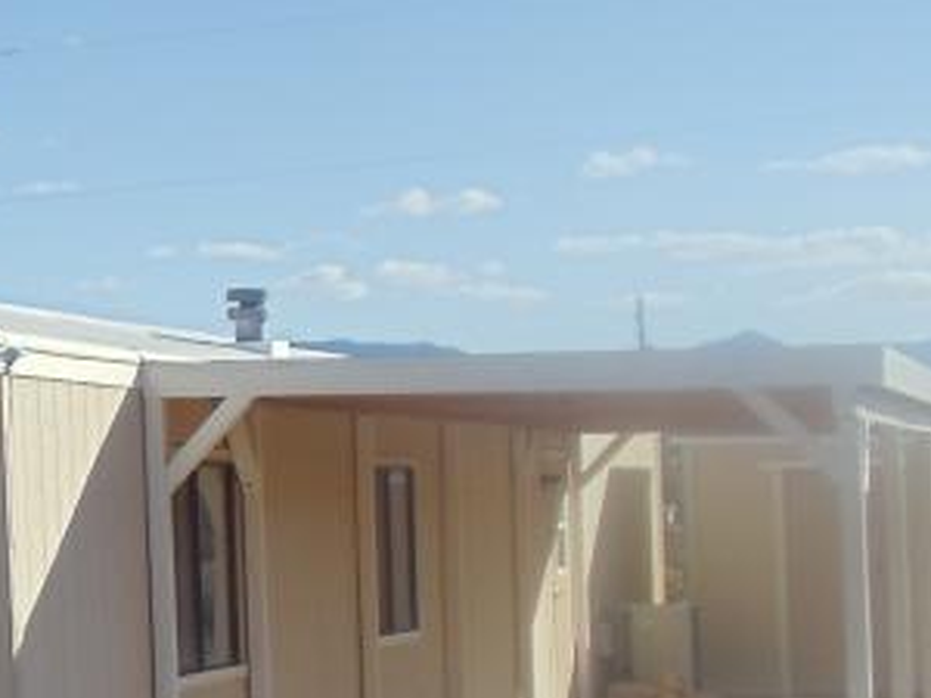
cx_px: -534
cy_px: 425
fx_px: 4034
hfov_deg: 12.4
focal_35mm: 150
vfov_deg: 9.9
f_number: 7.1
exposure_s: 1/250
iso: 80
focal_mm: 6
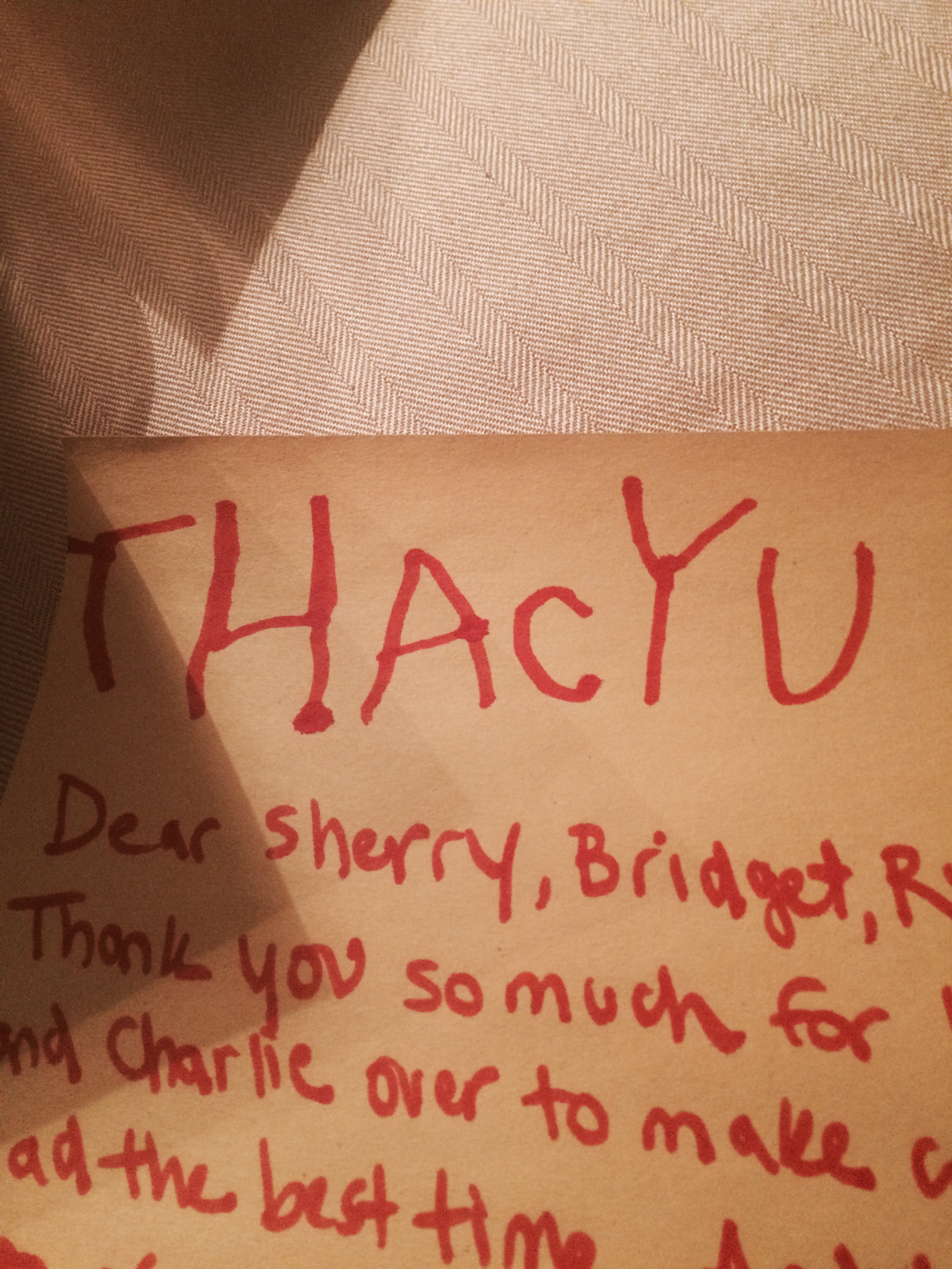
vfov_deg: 61.7
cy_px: 634
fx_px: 1063
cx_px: 476
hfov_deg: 48.2
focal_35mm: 29
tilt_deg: -64.2
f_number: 2.2
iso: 250
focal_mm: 4.15
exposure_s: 1/17
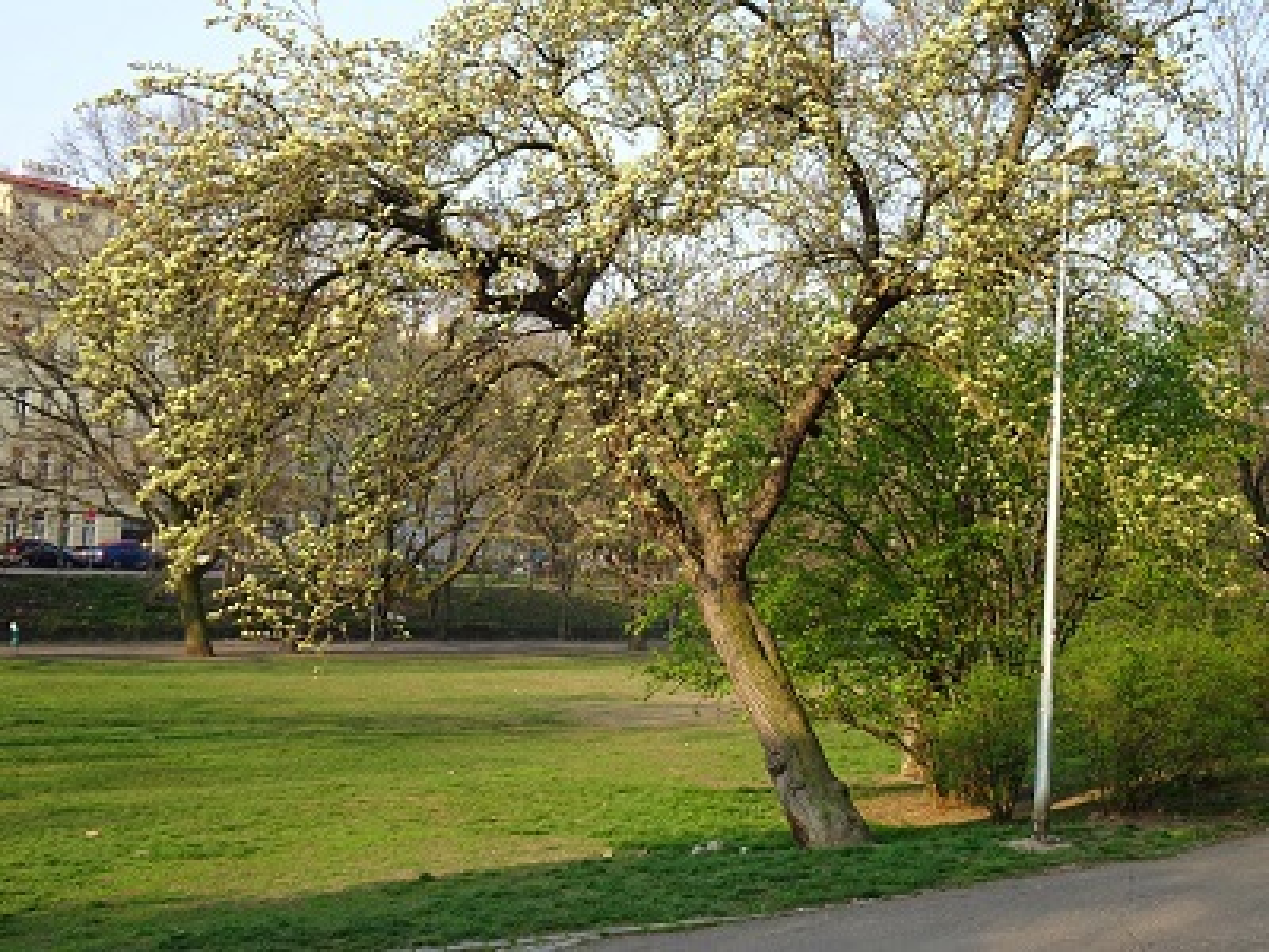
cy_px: 476
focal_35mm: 48
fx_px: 1760
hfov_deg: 39.7
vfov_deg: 30.3
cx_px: 634
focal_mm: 8.18
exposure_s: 1/125
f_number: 4.5
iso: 80
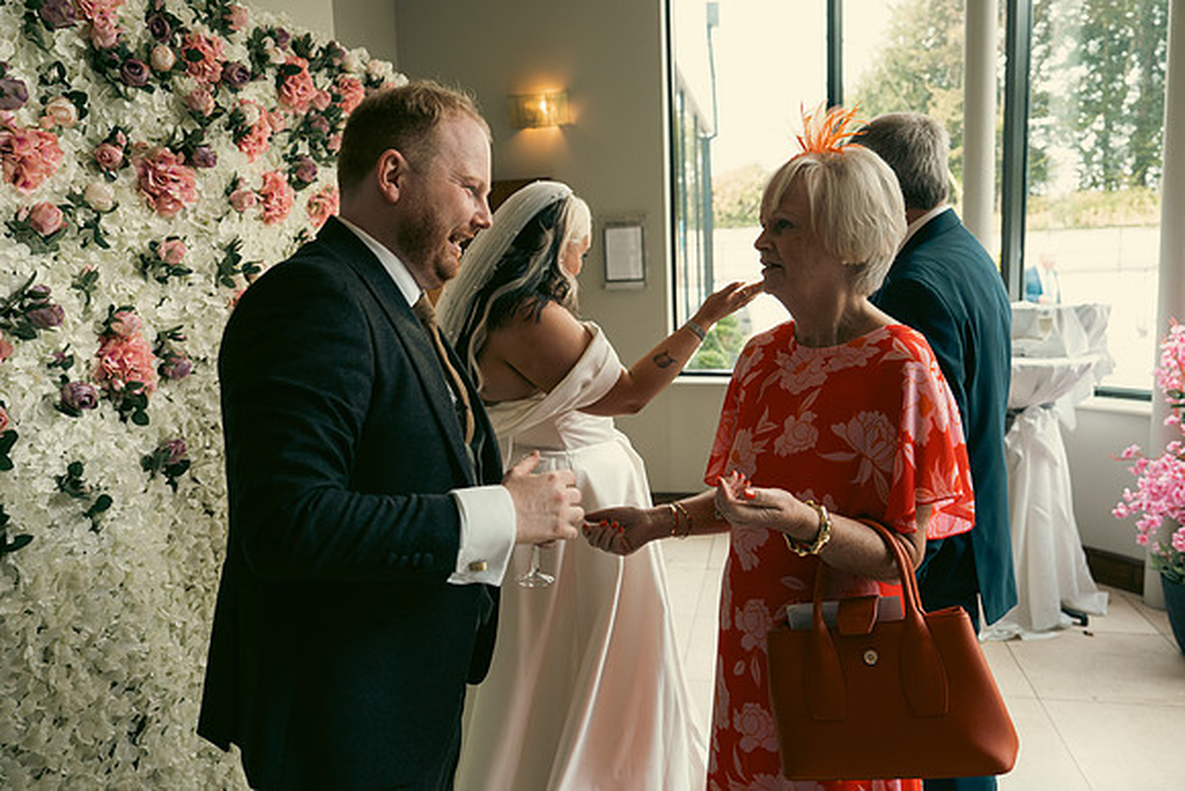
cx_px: 592
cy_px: 396
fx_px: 889
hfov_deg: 67.4
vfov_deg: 48.0
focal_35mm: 27
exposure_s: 1/160
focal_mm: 27
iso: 400
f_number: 3.5
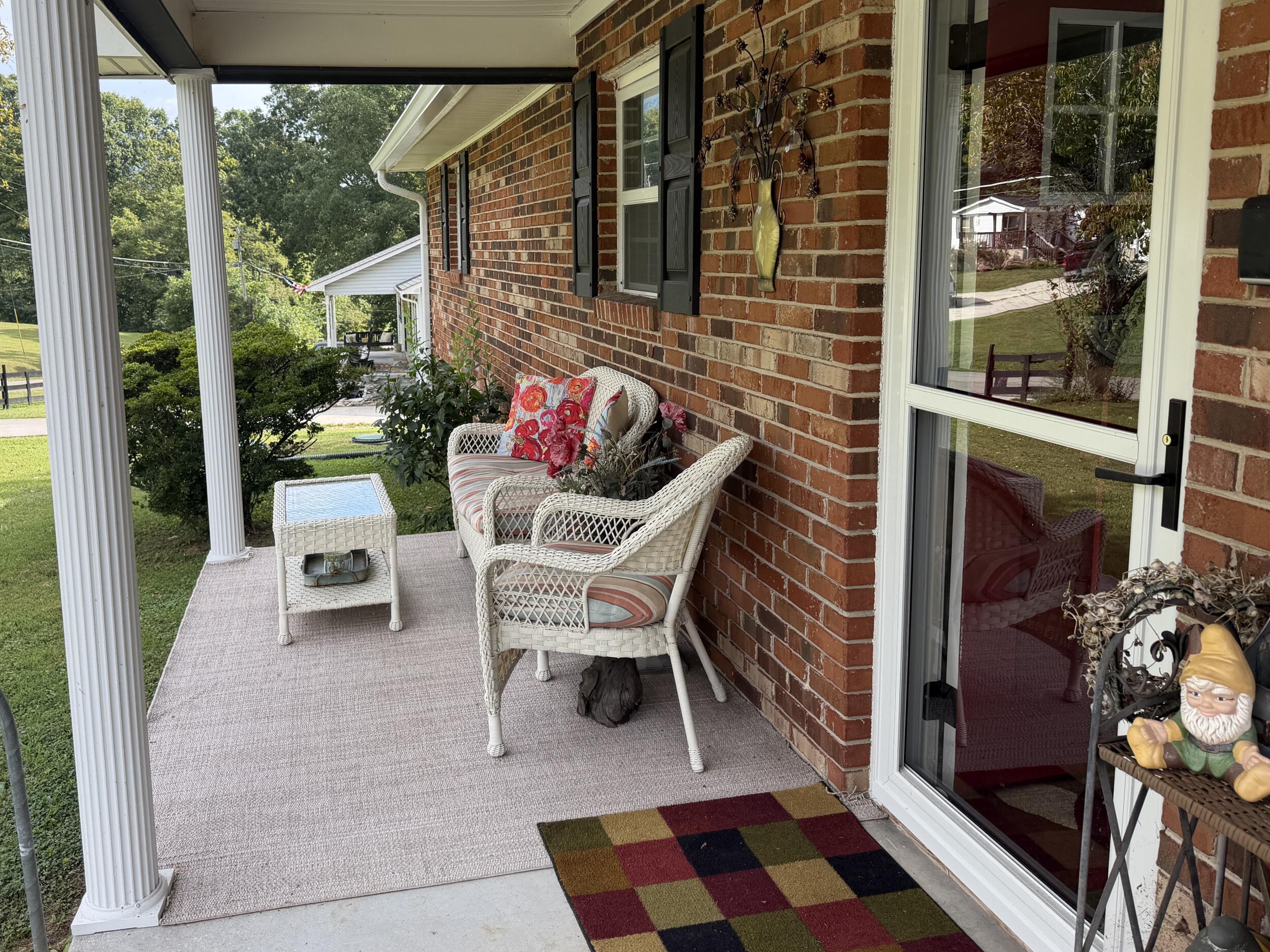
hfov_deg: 61.2
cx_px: 516
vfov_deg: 48.1
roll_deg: +0.6
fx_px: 1064
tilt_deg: -7.8
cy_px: 402
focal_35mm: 29
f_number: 1.78
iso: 100
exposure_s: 1/1271
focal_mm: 6.76
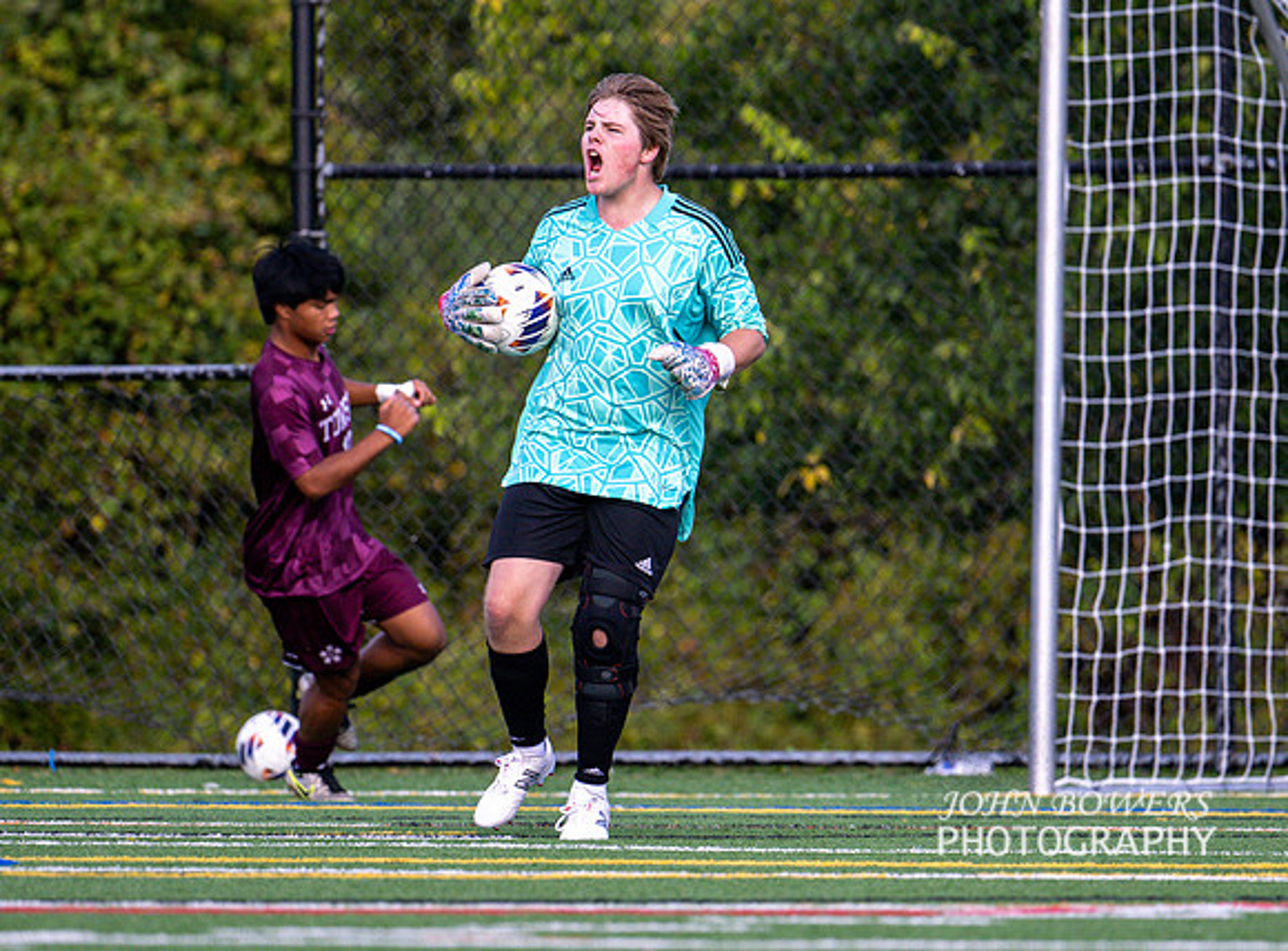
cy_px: 477
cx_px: 722
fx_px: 27827
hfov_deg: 2.7
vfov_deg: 2.0
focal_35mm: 752
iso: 500
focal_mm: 400
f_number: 4.5
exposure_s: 1/1600
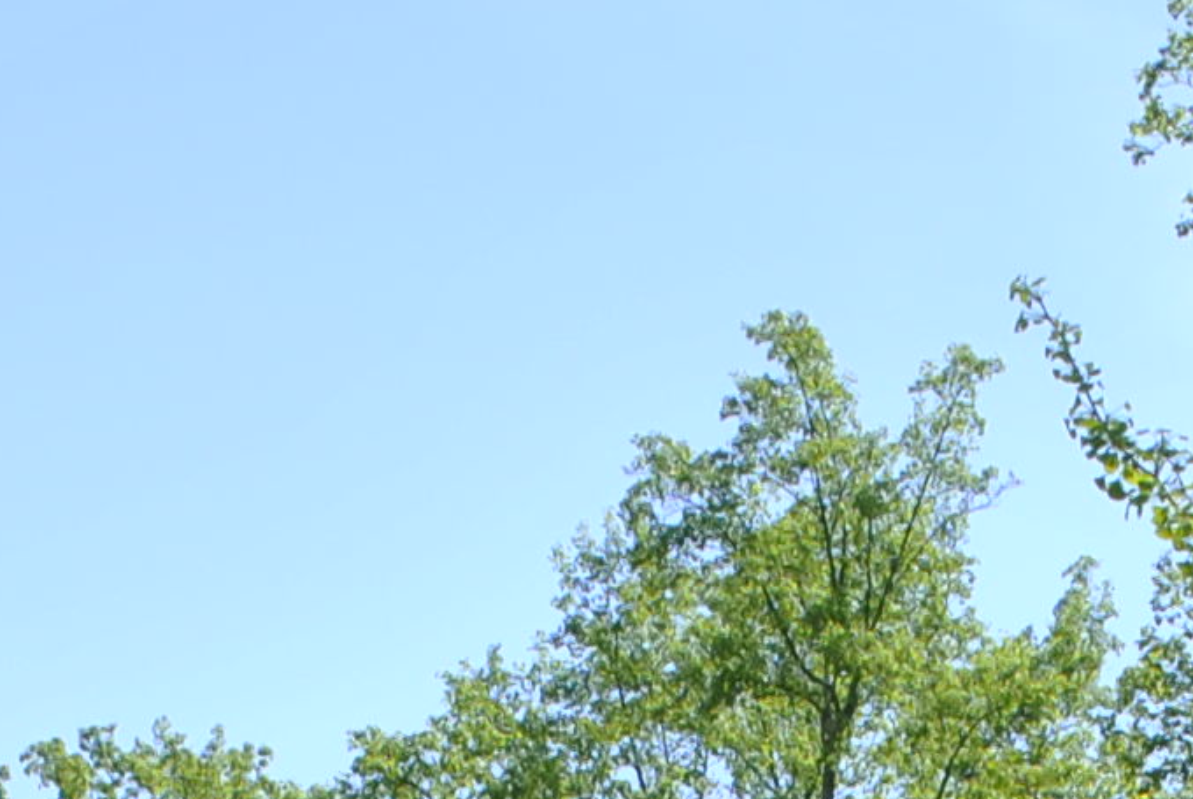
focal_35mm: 188
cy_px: 2160
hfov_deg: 10.9
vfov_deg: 6.8
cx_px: 774
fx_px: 6237
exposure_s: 1/160
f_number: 8
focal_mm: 22
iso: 100
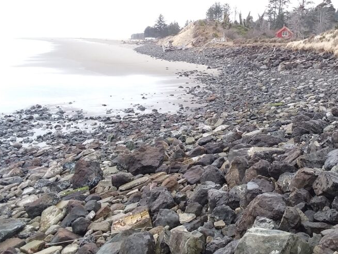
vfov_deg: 34.3
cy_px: 107
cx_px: 231
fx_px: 410
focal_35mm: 42
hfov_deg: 44.0
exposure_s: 1/232
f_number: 1.9
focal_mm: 2.91
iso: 50
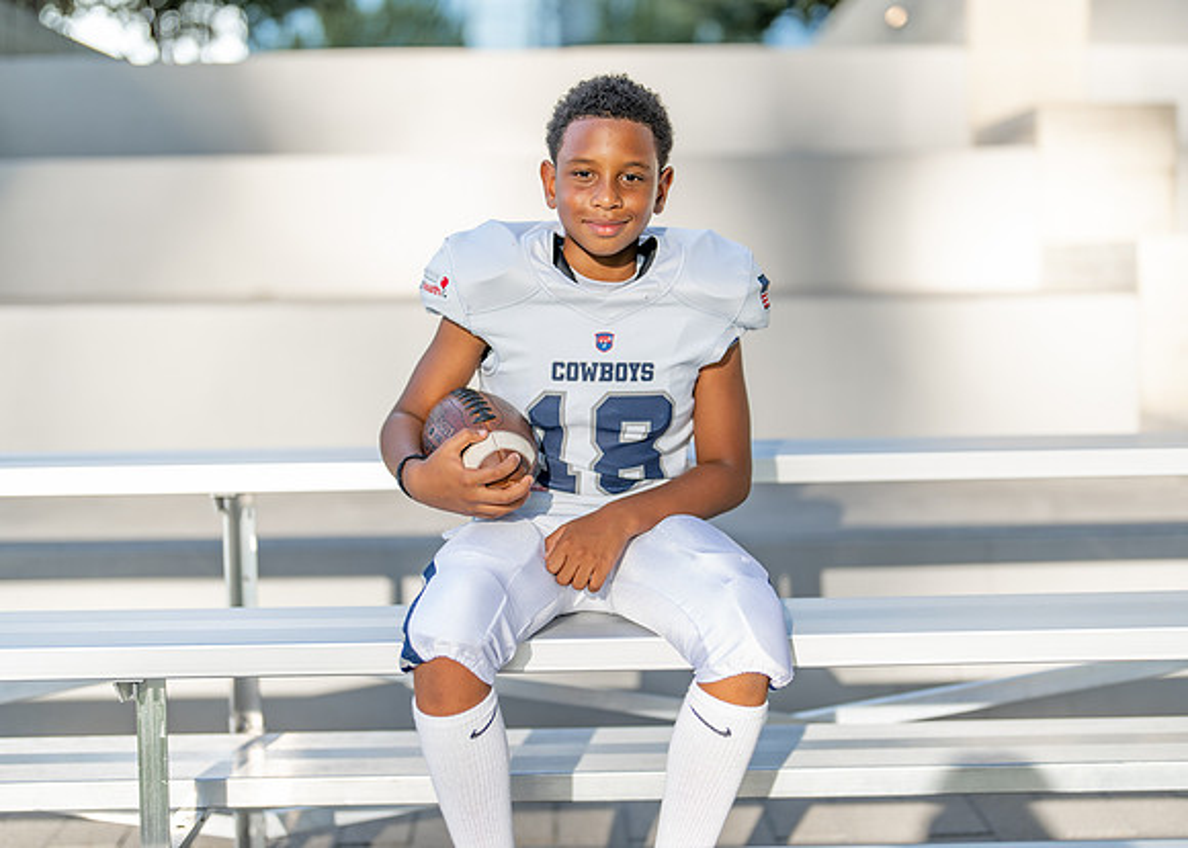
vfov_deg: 25.0
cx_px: 623
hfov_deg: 34.4
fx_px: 1916
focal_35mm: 57
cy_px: 441
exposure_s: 1/2000
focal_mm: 50
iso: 100
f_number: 1.2
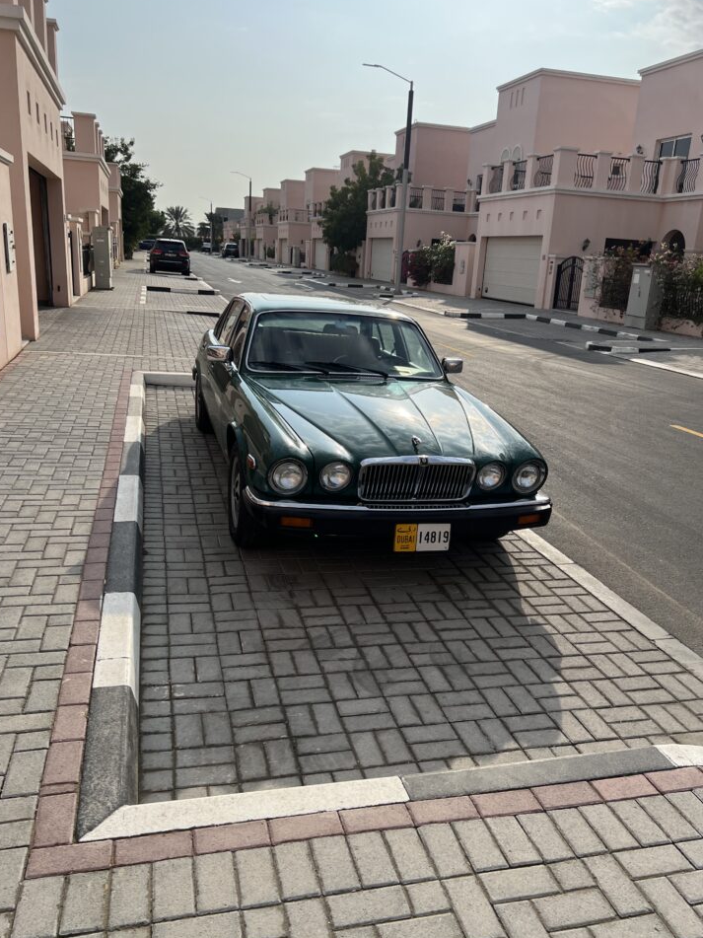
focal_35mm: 28
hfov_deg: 49.7
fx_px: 758
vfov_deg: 63.4
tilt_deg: -16.1
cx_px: 356
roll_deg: -0.2
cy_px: 474
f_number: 1.5
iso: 50
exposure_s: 1/5587
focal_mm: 5.7
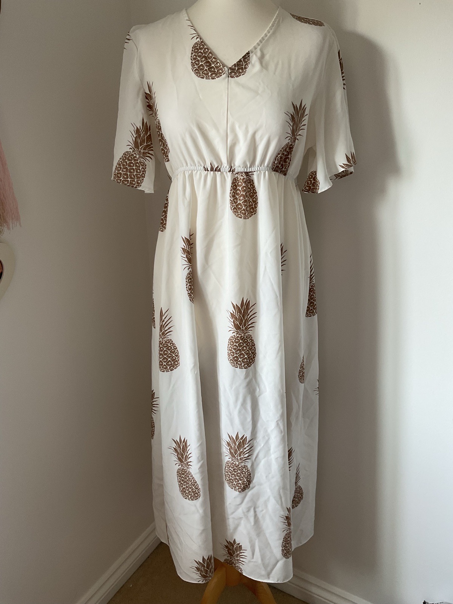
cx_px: 226
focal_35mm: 29
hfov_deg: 48.2
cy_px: 302
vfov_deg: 61.7
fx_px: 506
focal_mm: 3
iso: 50
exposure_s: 1/60
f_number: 1.8
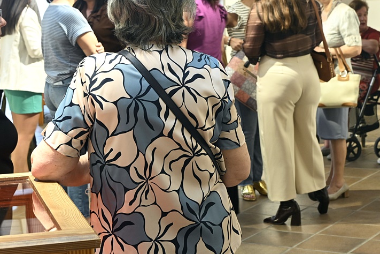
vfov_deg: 14.3
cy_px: 57
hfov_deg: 21.5
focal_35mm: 95
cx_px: 210
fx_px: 1003
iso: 640
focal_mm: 44
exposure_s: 1/13
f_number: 7.1
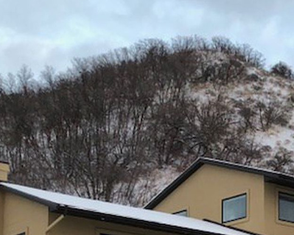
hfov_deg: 31.0
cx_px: 267
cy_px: 189
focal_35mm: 58
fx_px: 504
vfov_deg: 25.7
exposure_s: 1/120
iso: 64
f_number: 1.8
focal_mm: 3.99
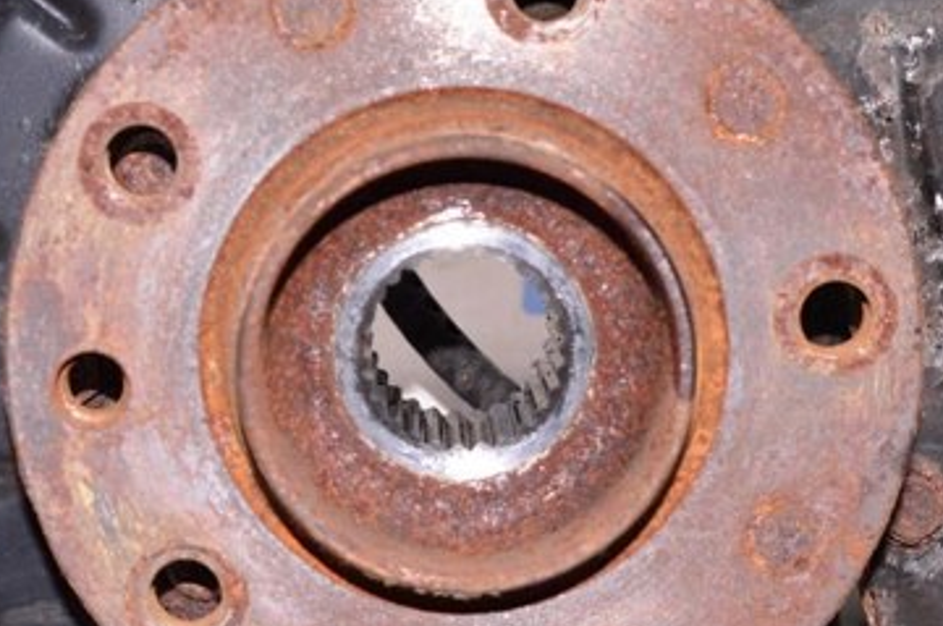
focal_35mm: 120
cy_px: 399
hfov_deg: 17.1
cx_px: 419
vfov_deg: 11.4
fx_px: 3136
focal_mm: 45
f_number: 8
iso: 1600
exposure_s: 1/160
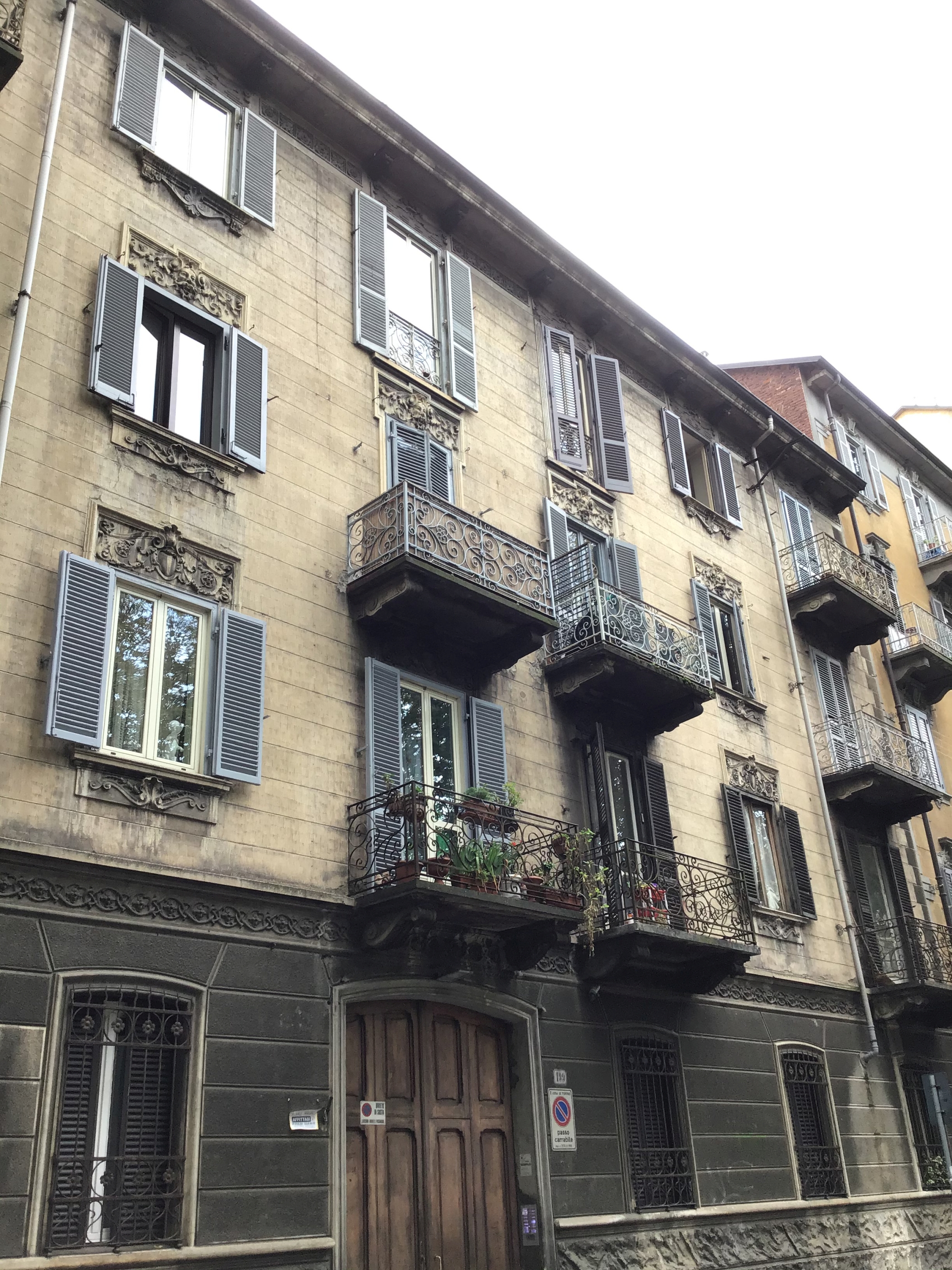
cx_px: 476
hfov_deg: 45.4
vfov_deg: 58.4
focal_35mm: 31
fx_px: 1137
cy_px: 635
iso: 32
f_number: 2.4
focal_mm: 3.3
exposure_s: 1/60
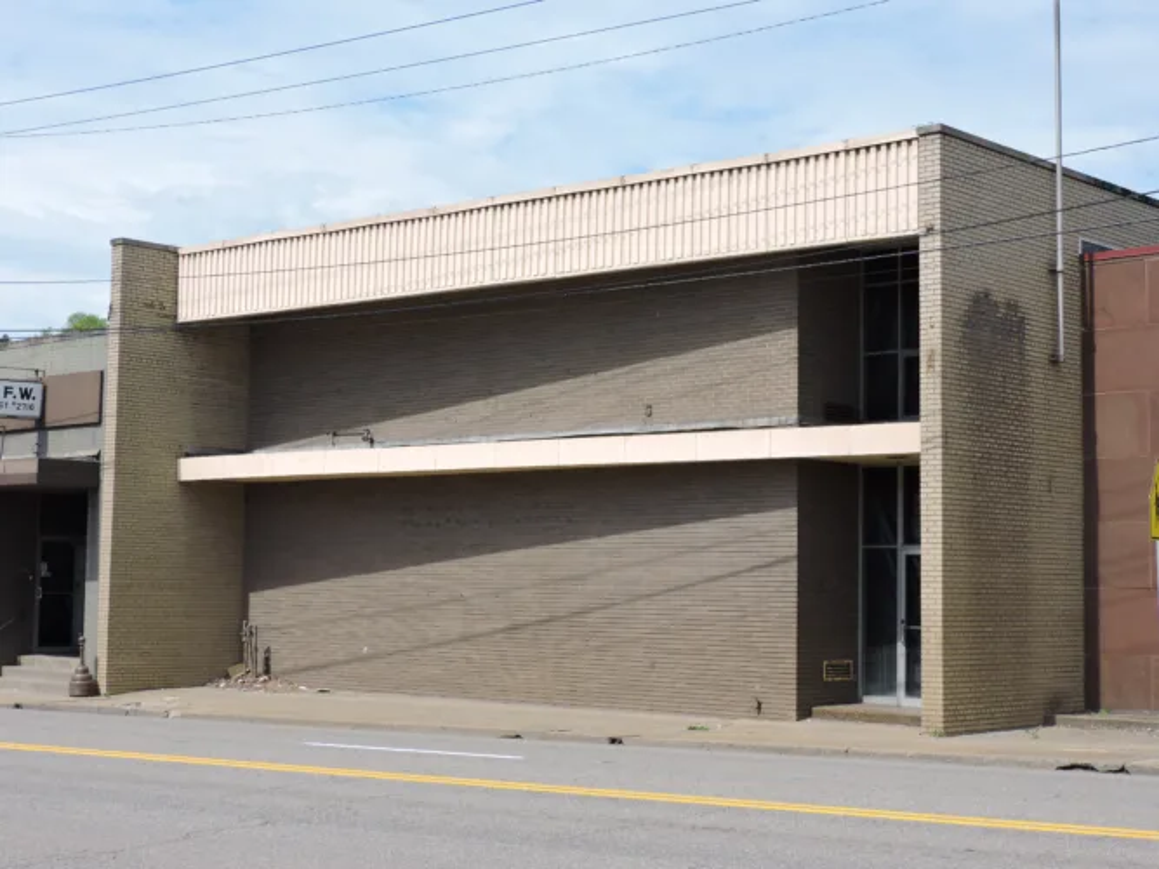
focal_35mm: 55
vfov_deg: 26.6
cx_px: 580
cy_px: 434
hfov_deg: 34.9
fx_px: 1841
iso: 100
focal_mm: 9.8
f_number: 3.7
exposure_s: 1/800
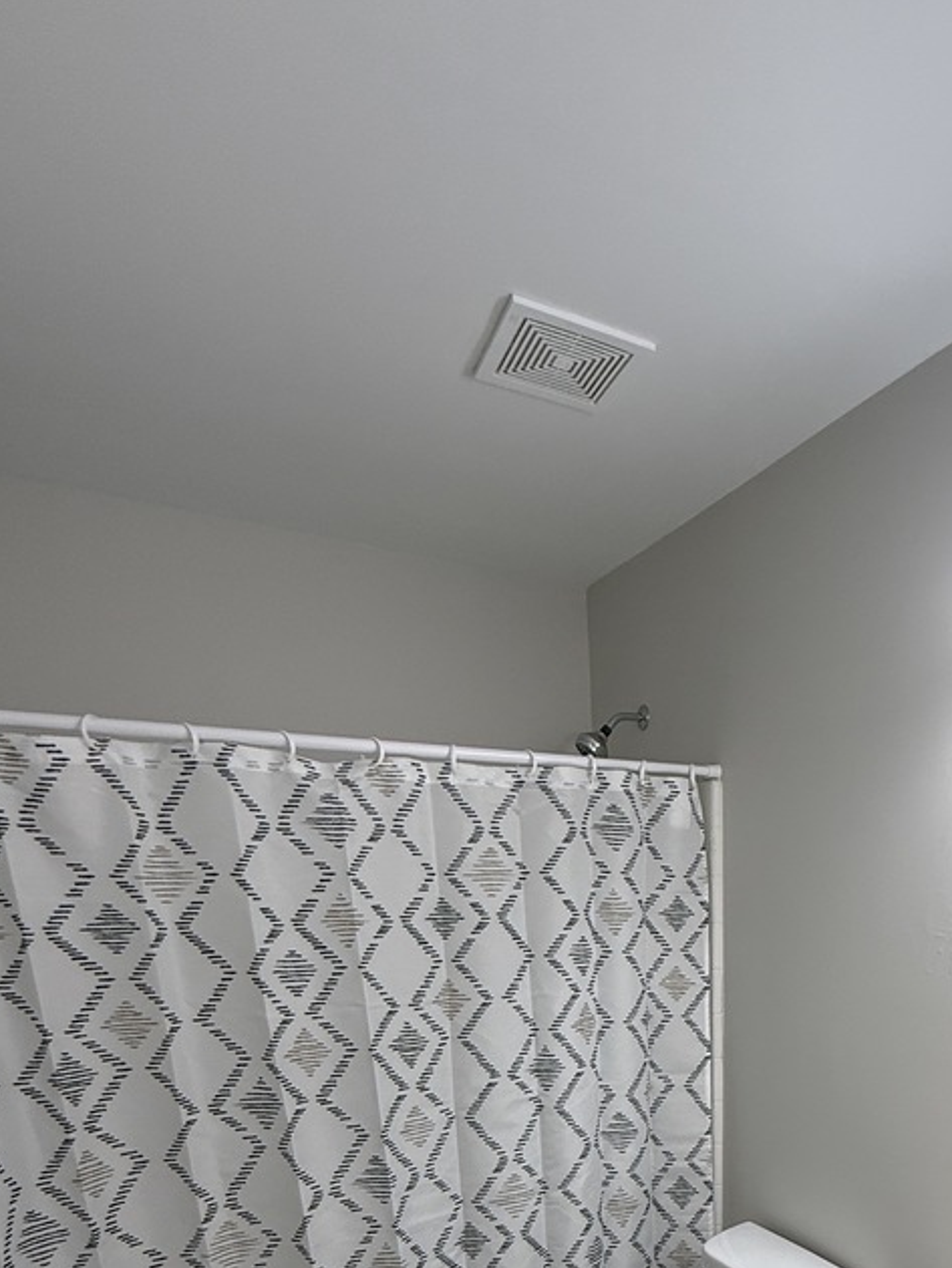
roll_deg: +0.3
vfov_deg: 63.1
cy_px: 1075
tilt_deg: -11.0
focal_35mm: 24
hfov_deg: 53.2
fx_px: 879
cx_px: 759
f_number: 2.2
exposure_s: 1/120
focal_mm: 2.22
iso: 125
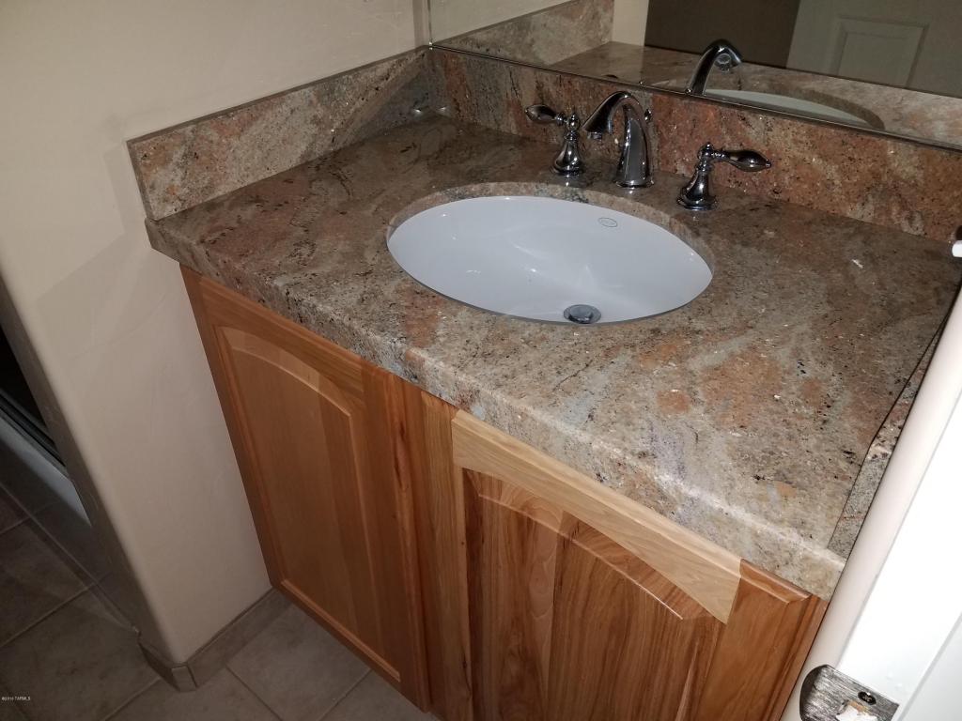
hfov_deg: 67.3
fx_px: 723
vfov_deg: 53.1
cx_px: 481
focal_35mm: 26
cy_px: 360
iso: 80
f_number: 1.7
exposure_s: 1/32
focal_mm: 4.2
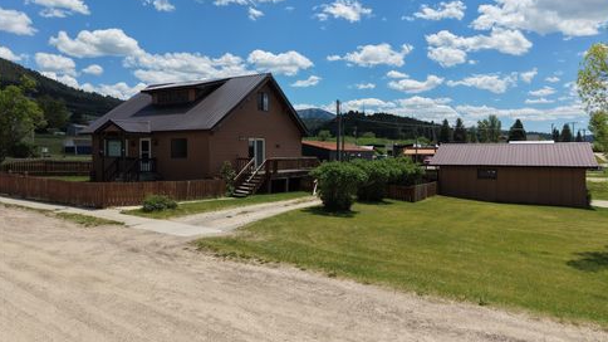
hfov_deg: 69.9
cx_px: 309
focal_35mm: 27
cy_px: 155
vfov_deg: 42.8
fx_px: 435
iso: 240
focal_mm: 8.67
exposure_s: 1/8000
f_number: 1.8
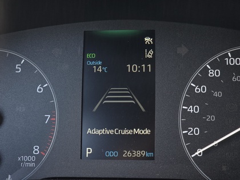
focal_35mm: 69
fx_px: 478
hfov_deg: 28.2
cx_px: 120
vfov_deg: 21.3
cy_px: 90
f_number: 2.4
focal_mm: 7
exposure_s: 1/120
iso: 200
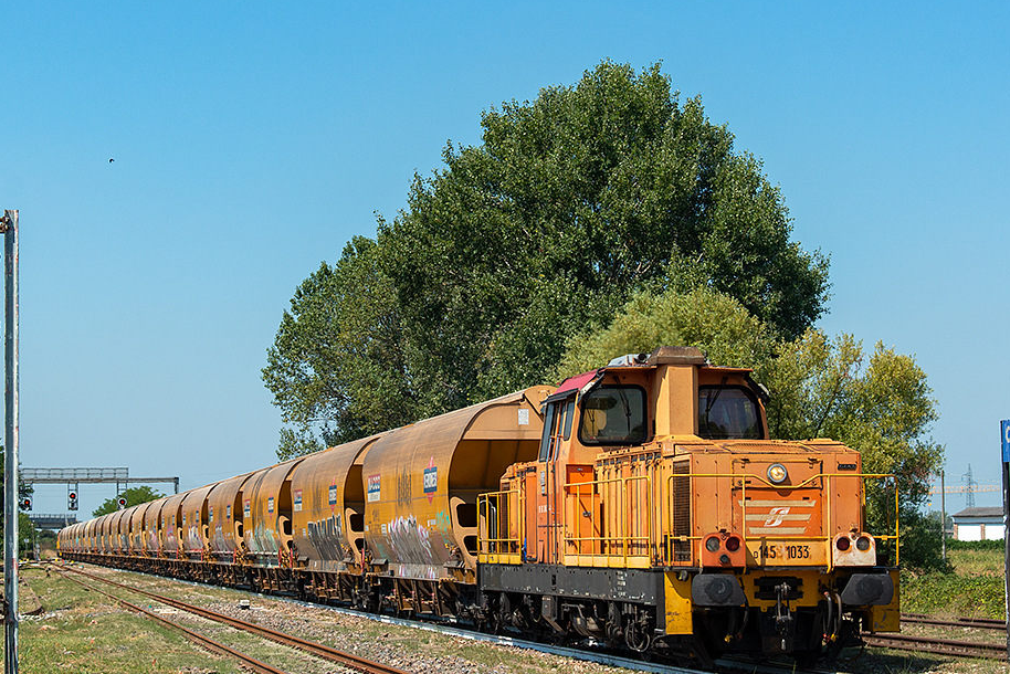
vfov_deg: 15.0
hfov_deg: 22.4
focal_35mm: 91
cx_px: 511
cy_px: 247
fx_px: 2554
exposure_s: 1/1000
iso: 250
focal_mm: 52
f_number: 6.3
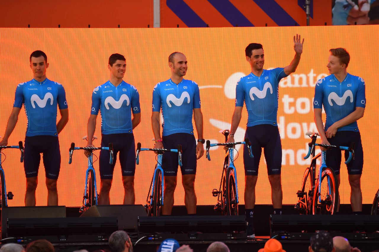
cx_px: 190
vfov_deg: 3.4
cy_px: 126
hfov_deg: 5.2
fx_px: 4209
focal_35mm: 400
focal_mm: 400
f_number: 5.6
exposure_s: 1/800
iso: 2000
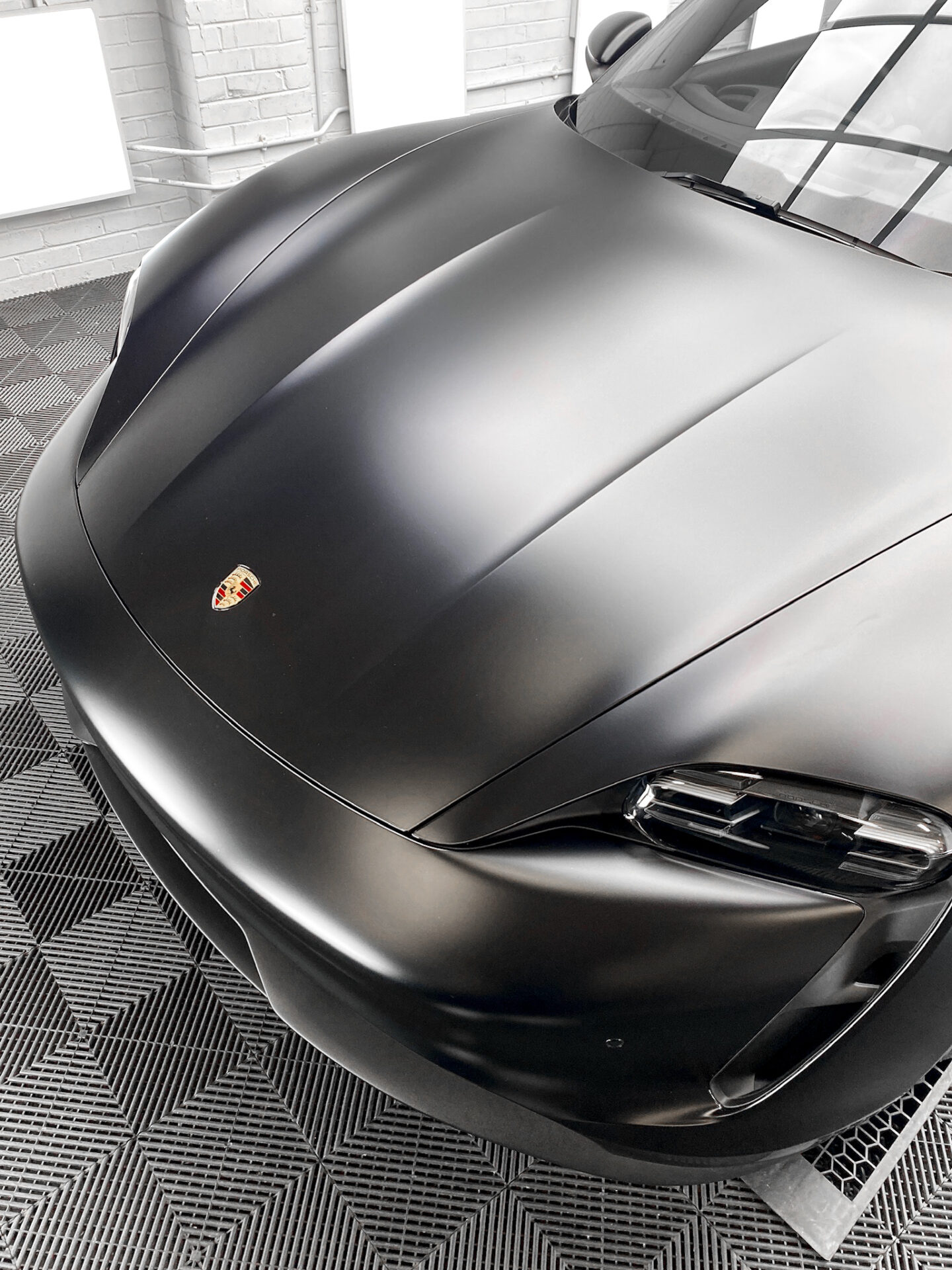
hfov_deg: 53.1
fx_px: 953
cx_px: 476
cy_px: 635
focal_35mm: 26
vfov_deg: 67.3
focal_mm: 4.25
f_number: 1.8
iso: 80
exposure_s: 1/100
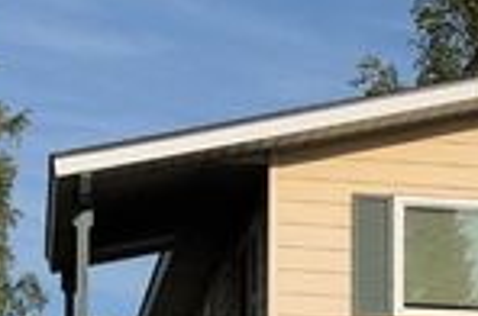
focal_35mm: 169
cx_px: 620
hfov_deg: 11.8
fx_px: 2239
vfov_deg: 7.9
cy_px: 547
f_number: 1.78
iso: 64
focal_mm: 6.76
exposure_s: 1/9901
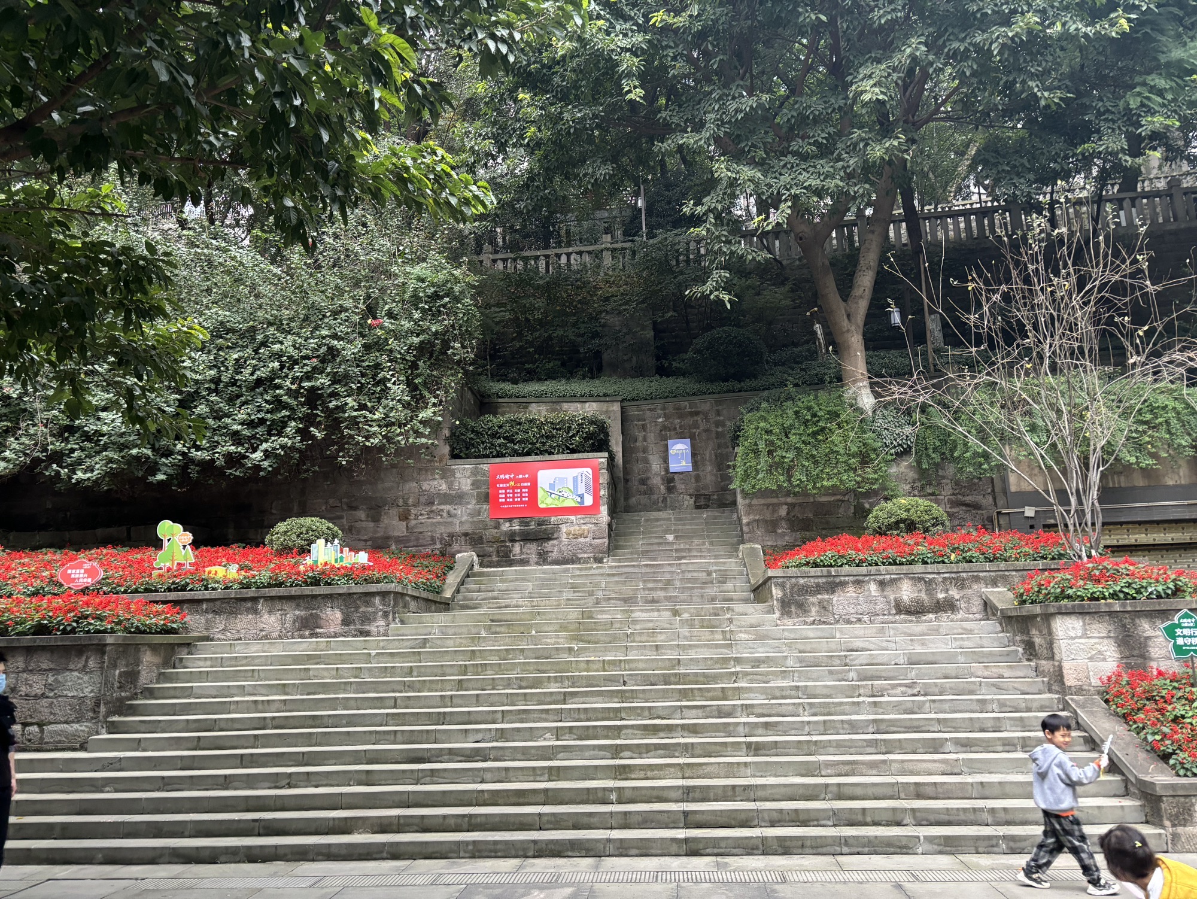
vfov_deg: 53.1
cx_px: 598
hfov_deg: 67.3
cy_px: 450
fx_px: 899
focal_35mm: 26
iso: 320
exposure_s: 1/60
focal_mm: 5.96
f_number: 1.6
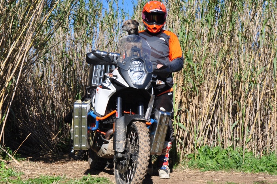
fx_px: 277
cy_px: 92
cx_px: 138
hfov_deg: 53.2
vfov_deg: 36.8
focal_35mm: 36
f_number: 10
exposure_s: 1/250
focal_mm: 24
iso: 200
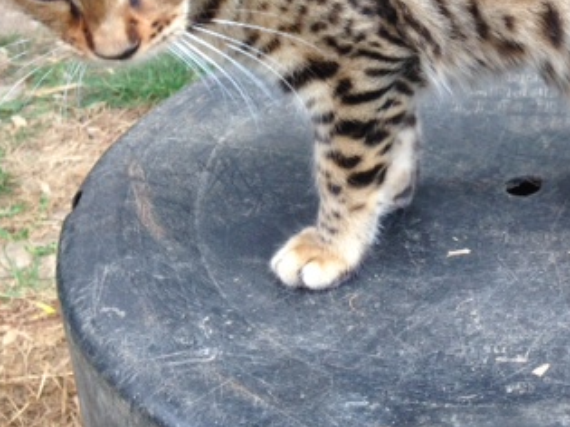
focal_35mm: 67
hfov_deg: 28.5
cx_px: 436
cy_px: 40
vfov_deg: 21.4
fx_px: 1103
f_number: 2.4
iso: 80
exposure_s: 1/120
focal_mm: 4.12
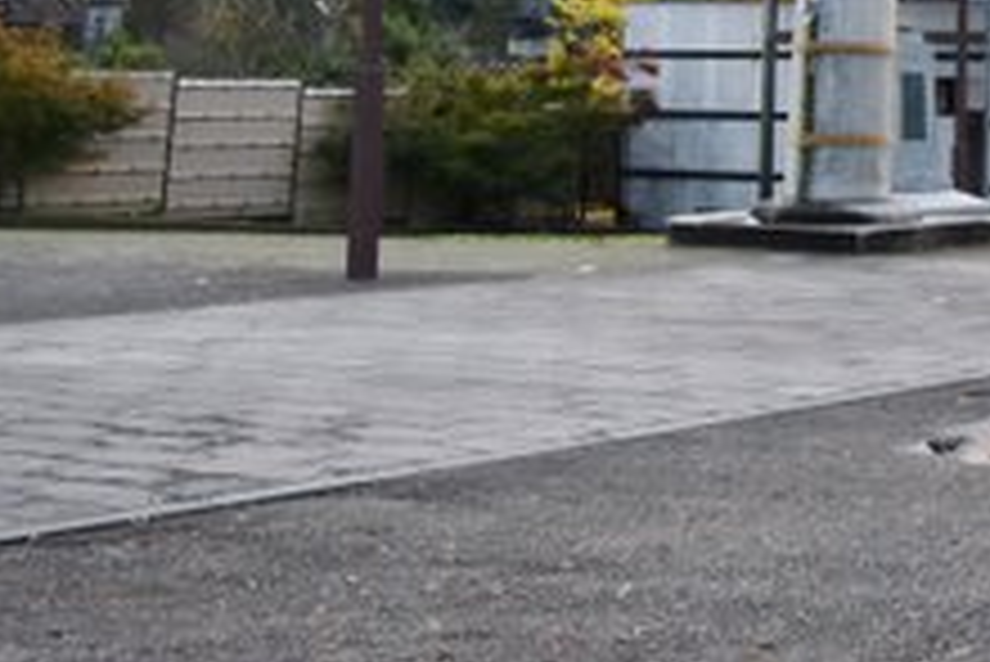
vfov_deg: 13.8
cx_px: 1318
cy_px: -164
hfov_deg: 19.4
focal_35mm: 96
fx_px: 2642
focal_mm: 22
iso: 560
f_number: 3.8
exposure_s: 1/4000
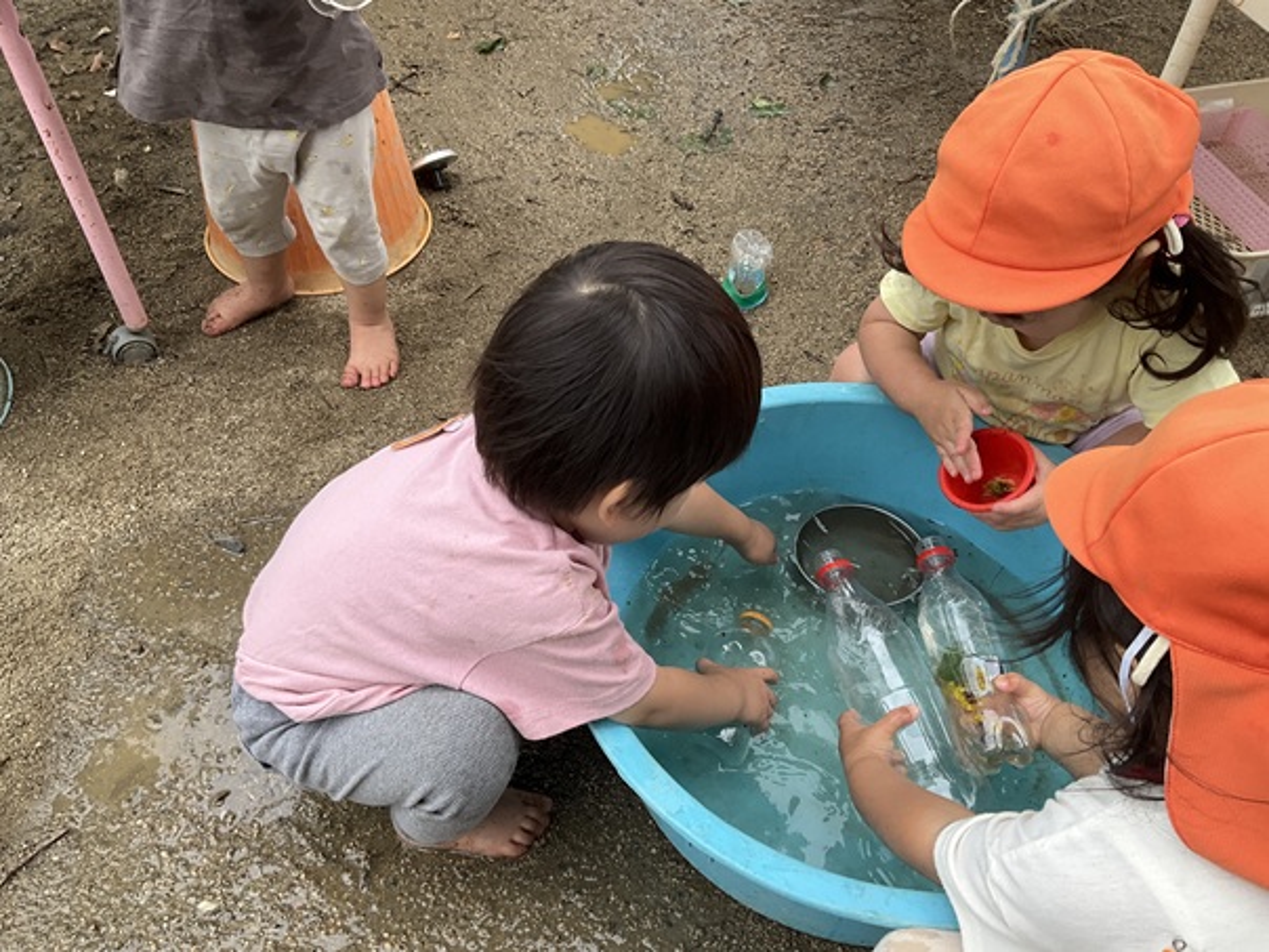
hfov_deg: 61.7
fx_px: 1063
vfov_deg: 48.2
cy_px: 476
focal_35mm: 29
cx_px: 634
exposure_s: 1/482
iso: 25
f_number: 1.8
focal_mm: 3
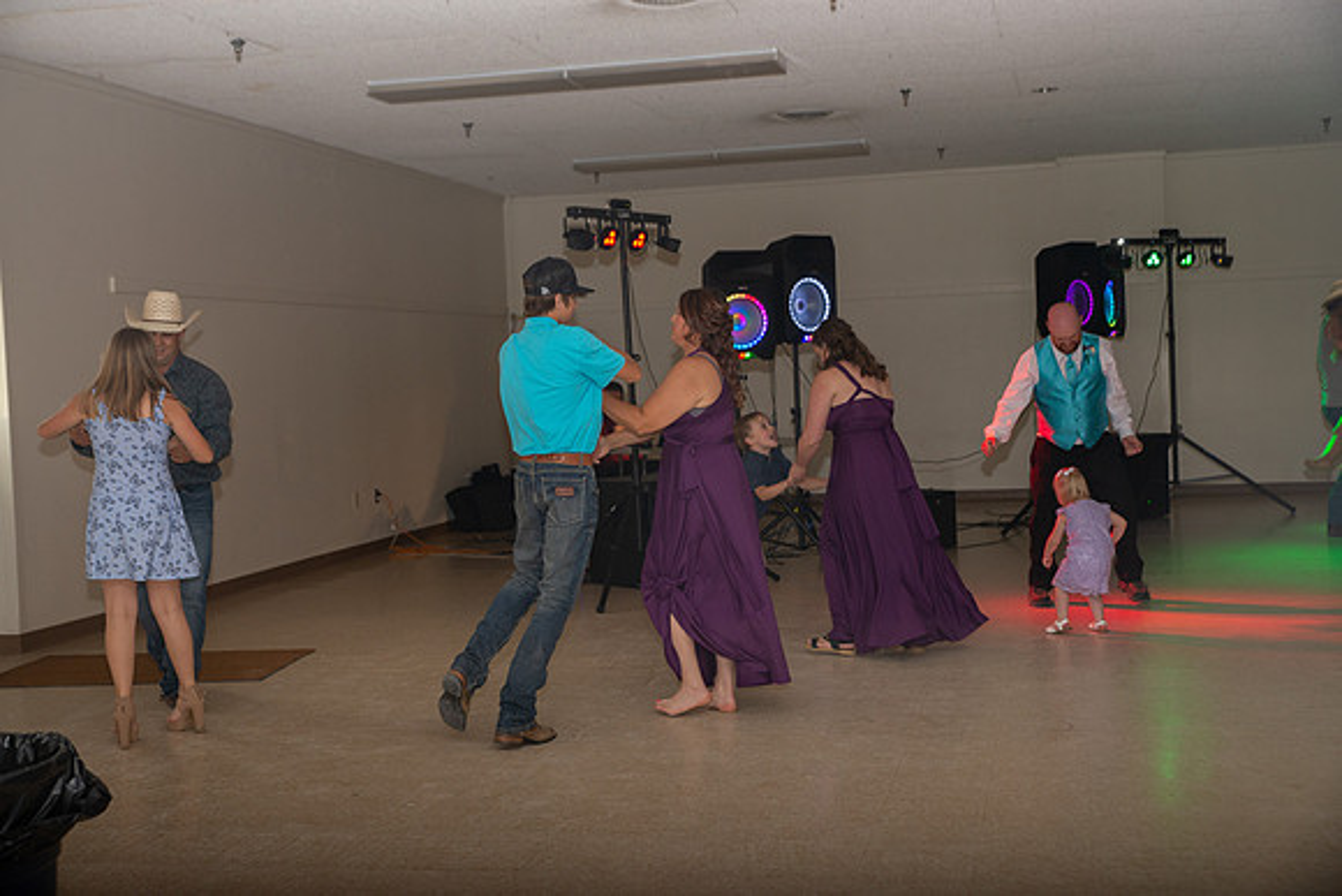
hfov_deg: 41.1
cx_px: 671
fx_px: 1790
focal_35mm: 48
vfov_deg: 28.1
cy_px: 448
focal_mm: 48
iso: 800
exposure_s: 1/125
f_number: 3.5
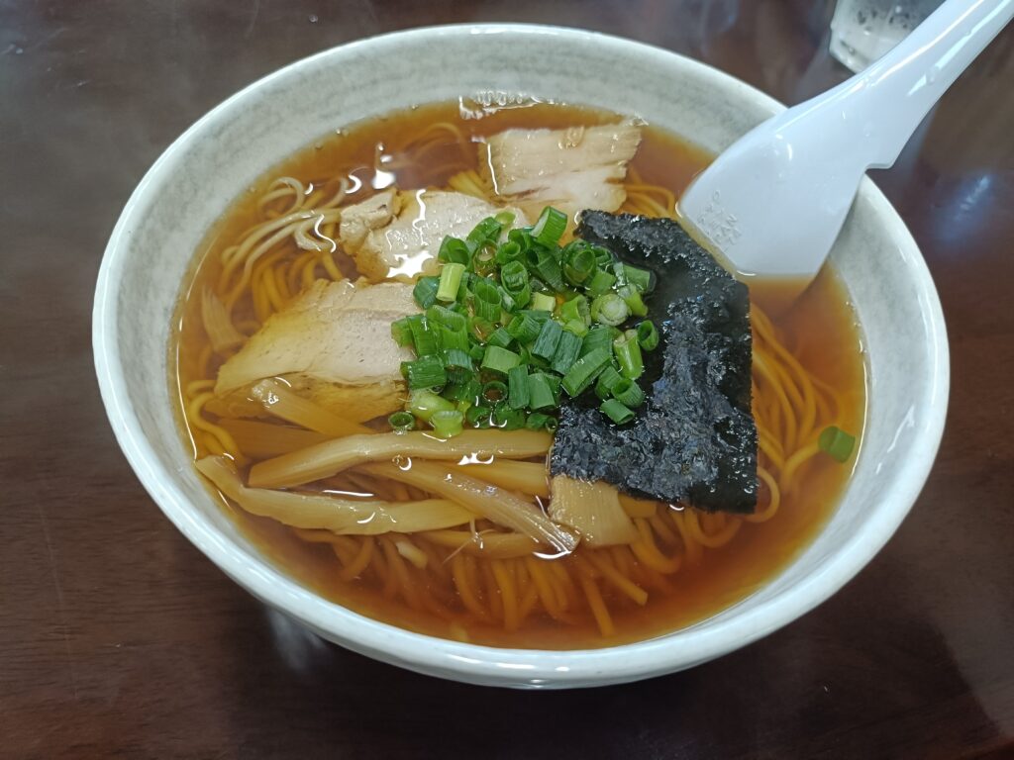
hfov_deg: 69.4
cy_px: 380
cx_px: 507
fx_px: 732
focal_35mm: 25
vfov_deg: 54.9
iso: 500
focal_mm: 4.7
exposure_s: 1/60
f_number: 1.7
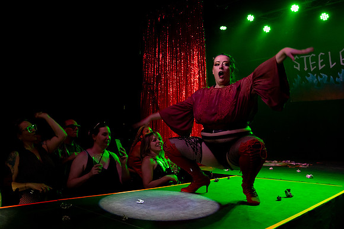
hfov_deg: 58.6
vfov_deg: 41.5
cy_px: 98
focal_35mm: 32
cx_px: 127
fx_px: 301
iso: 4000
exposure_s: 1/160
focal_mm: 24
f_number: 4
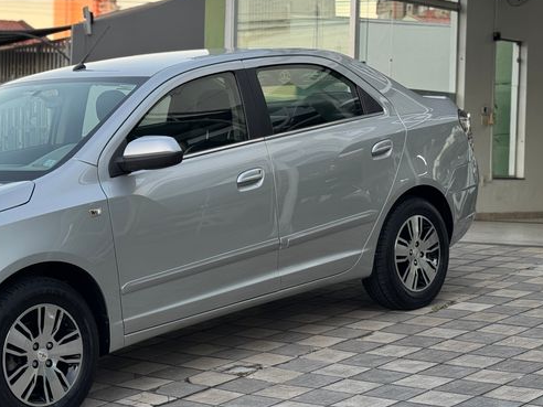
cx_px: 102
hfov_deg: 24.3
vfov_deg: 18.7
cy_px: 213
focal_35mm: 79
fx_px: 1239
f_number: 1.78
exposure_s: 1/116
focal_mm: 6.76
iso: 100
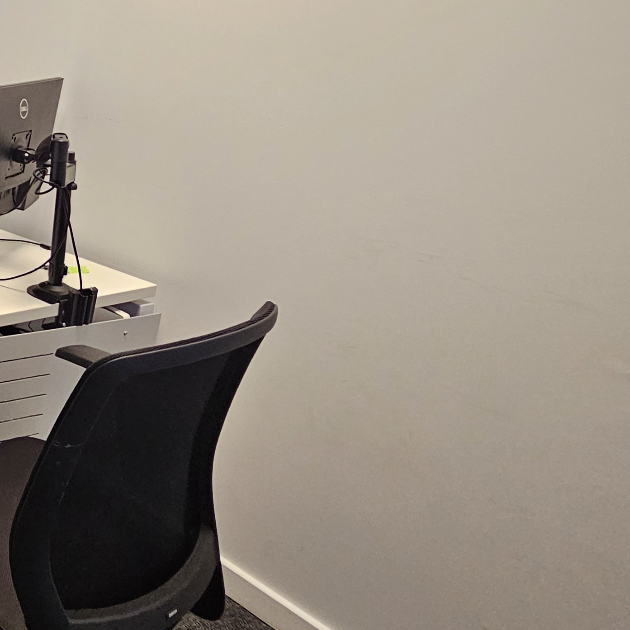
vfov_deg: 48.0
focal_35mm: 33
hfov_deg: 32.4
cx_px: -245
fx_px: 679
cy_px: 165
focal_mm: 2.2
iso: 250
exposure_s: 1/70.8
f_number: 2.2
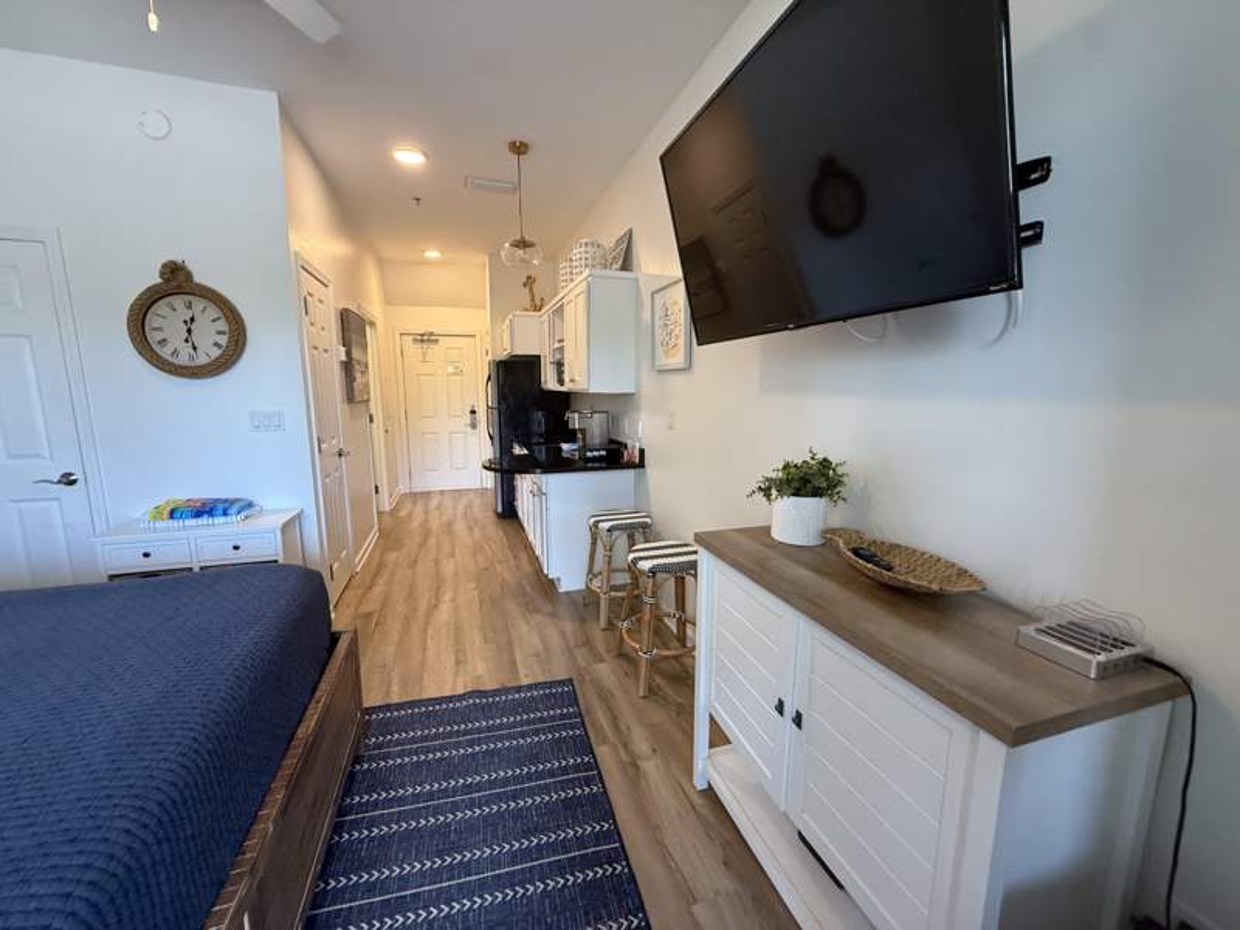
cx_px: 620
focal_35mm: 14
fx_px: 502
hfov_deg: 102.1
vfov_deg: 85.7
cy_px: 465
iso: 200
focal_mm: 2.22
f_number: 2.2
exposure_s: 1/60
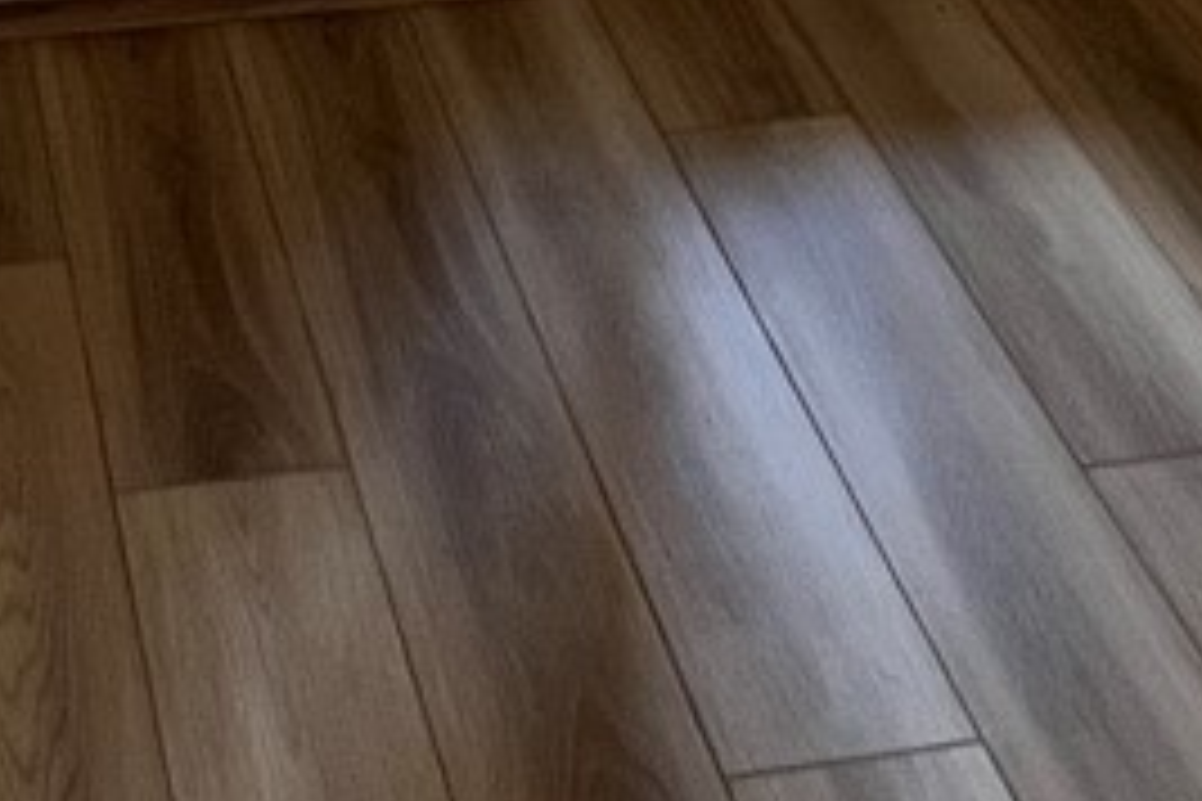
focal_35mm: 81
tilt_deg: -3.3
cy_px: -1521
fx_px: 2704
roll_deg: +0.2
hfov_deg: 24.4
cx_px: 144
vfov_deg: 11.3
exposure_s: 1/120
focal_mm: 1.57
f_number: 1.8
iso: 50
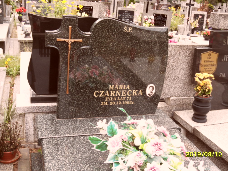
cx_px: 116
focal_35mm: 41
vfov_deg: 35.1
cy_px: 85
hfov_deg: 45.8
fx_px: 270
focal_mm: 6.5
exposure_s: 1/125
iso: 80
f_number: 3.6
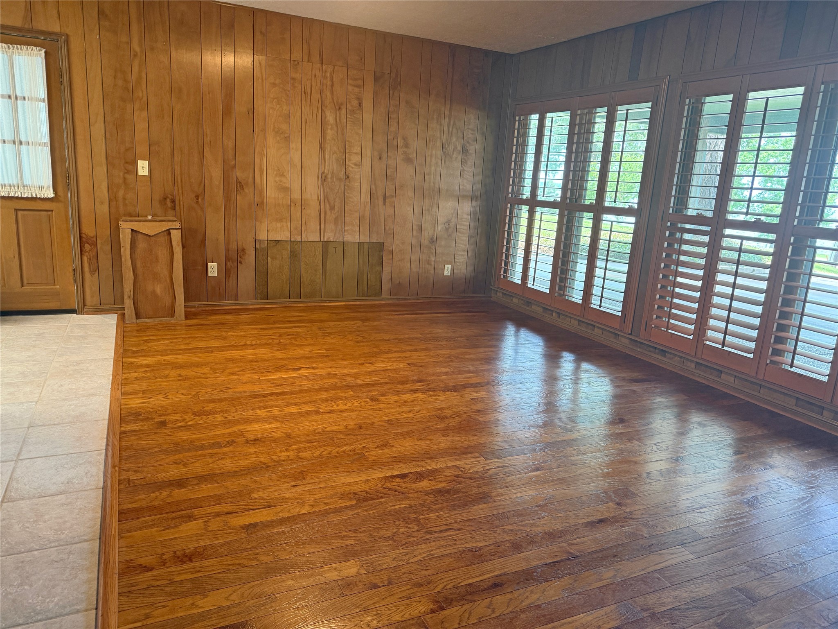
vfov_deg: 56.8
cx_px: 419
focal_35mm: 24
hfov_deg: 71.6
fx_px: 581
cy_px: 314
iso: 250
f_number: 1.78
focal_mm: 6.76
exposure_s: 1/60
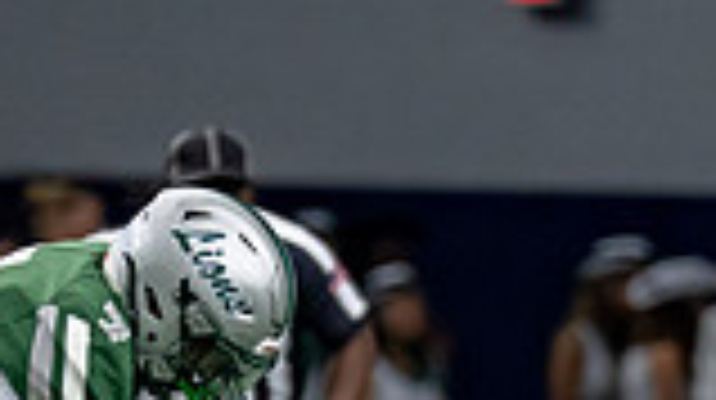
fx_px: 23969
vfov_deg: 1.0
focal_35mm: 1264
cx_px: 377
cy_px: 884
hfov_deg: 1.7
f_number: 2.8
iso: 1600
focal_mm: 200
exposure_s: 1/1000
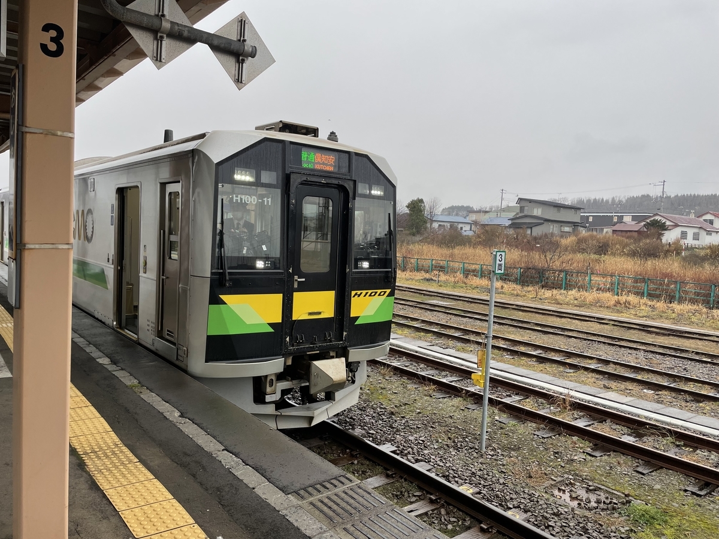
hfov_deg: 67.3
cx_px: 360
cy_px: 270
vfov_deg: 53.1
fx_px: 540
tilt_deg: -3.6
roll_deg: -2.7
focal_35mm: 26
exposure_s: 1/303
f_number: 1.6
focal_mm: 4.2
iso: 32
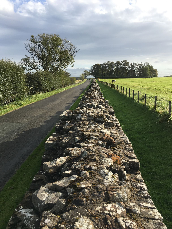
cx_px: 86
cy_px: 114
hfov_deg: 48.2
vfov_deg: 61.7
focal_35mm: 29
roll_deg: +0.6
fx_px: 192
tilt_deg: -8.4
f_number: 2.2
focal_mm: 4.15
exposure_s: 1/1054
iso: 25
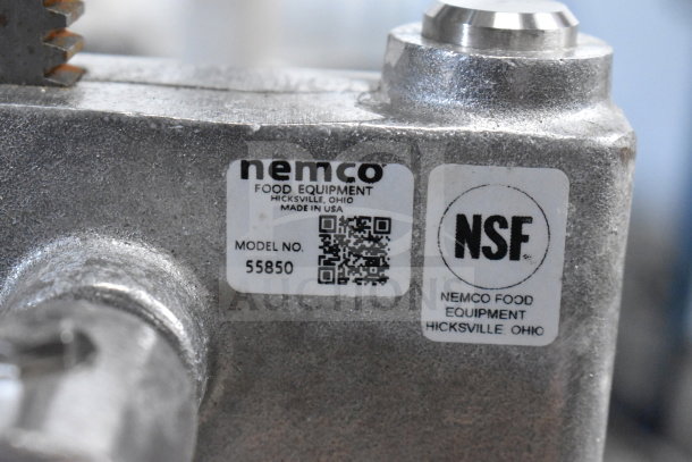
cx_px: 346
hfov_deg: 24.6
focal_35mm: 82
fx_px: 1586
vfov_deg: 16.6
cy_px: 231
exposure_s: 1/100
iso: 9000
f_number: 5.6
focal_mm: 55
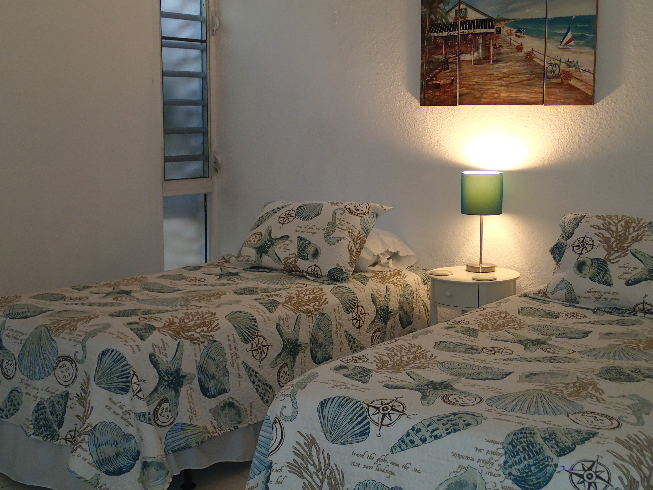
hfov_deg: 41.2
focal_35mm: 46
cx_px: 326
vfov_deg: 31.5
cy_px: 245
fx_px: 868
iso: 320
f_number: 3.1
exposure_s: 1/50
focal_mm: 8.41
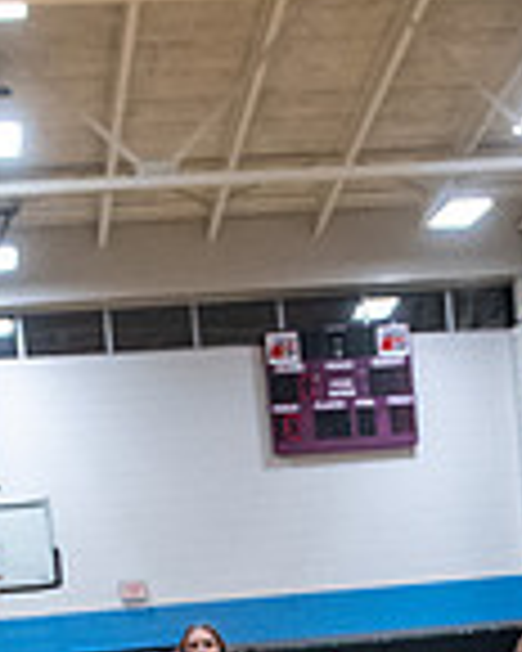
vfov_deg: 17.1
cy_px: 872
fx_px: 2028
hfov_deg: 14.6
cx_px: 364
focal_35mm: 105
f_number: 4
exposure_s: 1/500
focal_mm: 24
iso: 4000
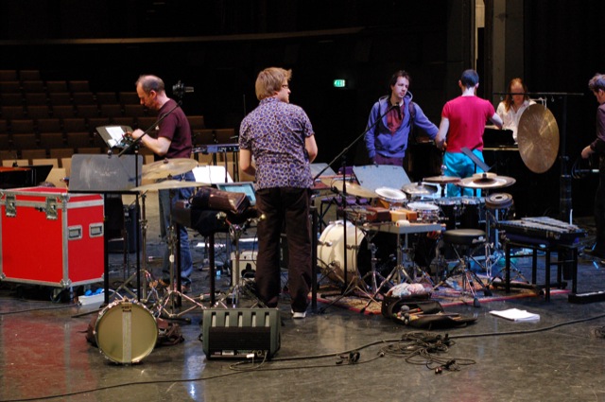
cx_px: 302
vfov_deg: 18.1
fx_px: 1259
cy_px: 201
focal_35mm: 75
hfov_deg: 27.0
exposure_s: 1/60
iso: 1600
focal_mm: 50
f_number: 4
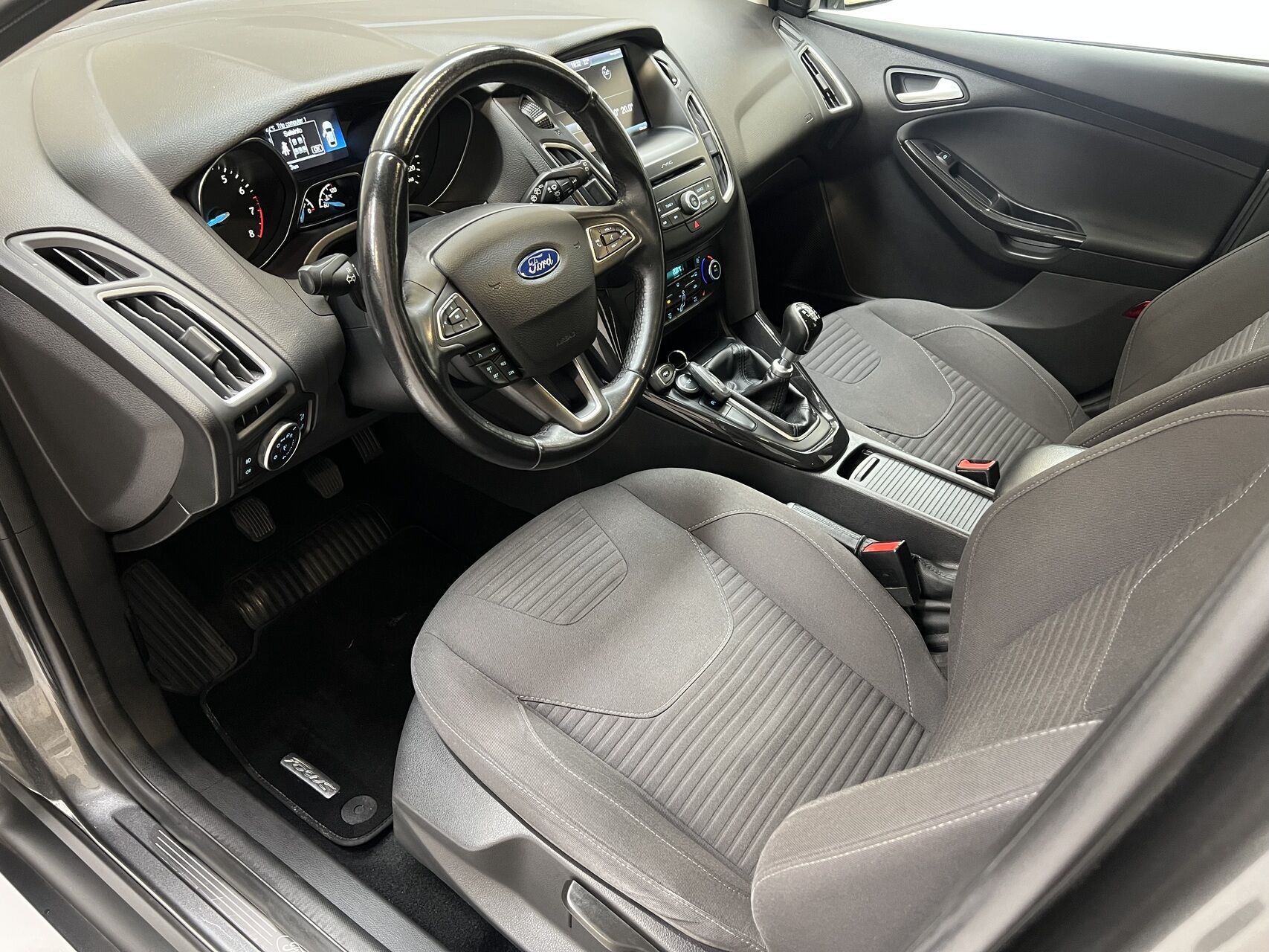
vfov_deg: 53.1
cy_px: 476
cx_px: 634
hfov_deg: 67.3
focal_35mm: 26
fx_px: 953
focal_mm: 5.7
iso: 400
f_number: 1.5
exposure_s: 1/50
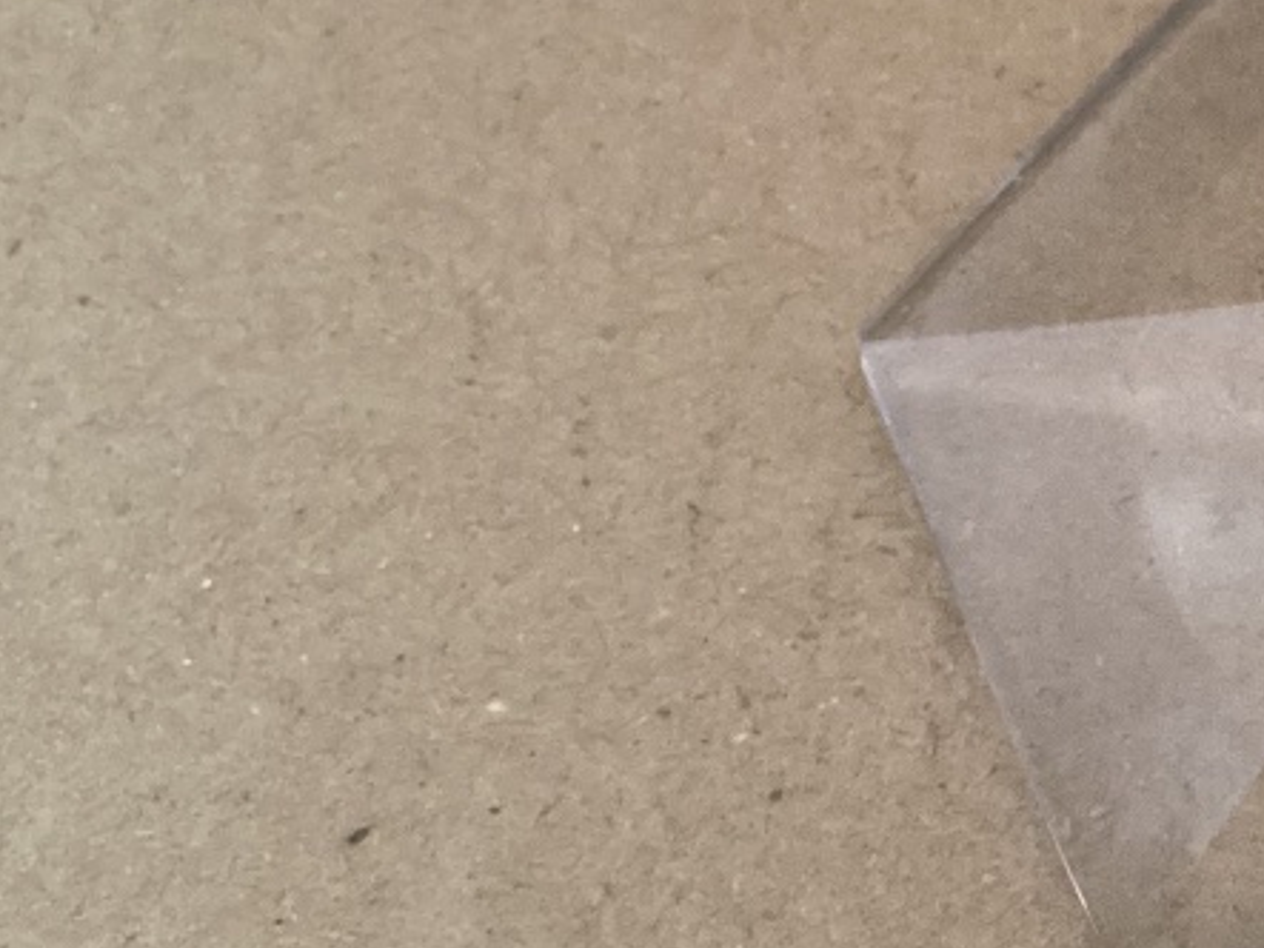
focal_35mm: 84
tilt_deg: -53.3
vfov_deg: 17.5
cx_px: 1678
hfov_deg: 21.0
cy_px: 346
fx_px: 3066
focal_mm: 3.3
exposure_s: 1/25
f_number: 2.4
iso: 400
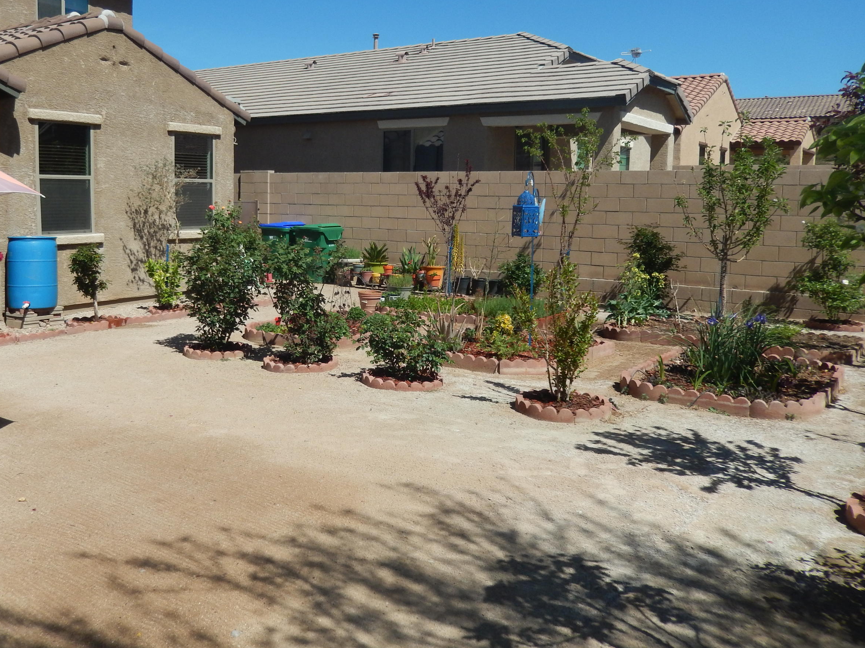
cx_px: 333
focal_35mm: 32
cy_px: 266
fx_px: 800
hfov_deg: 56.2
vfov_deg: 44.0
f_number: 6.8
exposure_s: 1/500
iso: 125
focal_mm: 4.5
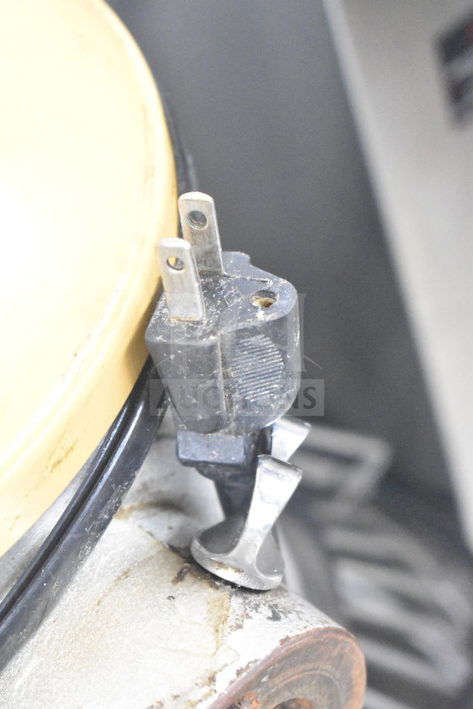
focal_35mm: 75
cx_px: 236
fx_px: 1478
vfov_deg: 27.0
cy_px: 354
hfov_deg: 18.2
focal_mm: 50
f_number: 5.6
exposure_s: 1/80
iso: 16000
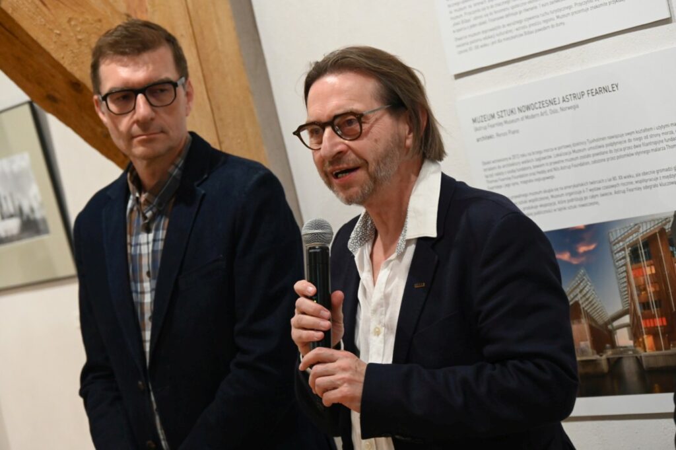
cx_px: 338
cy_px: 225
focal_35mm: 105
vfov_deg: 13.0
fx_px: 1970
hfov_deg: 19.5
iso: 6400
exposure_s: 1/50
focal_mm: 105
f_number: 6.3
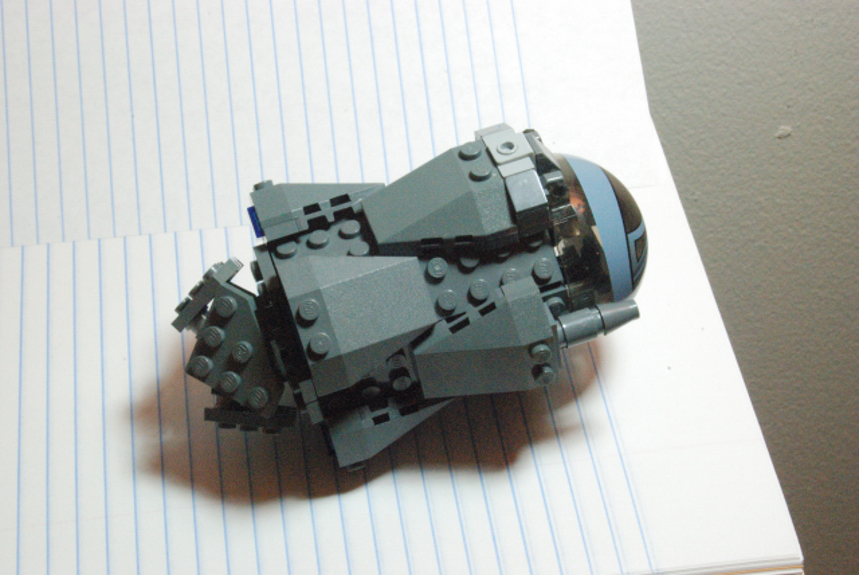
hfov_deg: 24.6
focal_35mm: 82
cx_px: 430
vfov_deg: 16.6
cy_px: 288
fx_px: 1970
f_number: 32
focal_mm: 55
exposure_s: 1/13
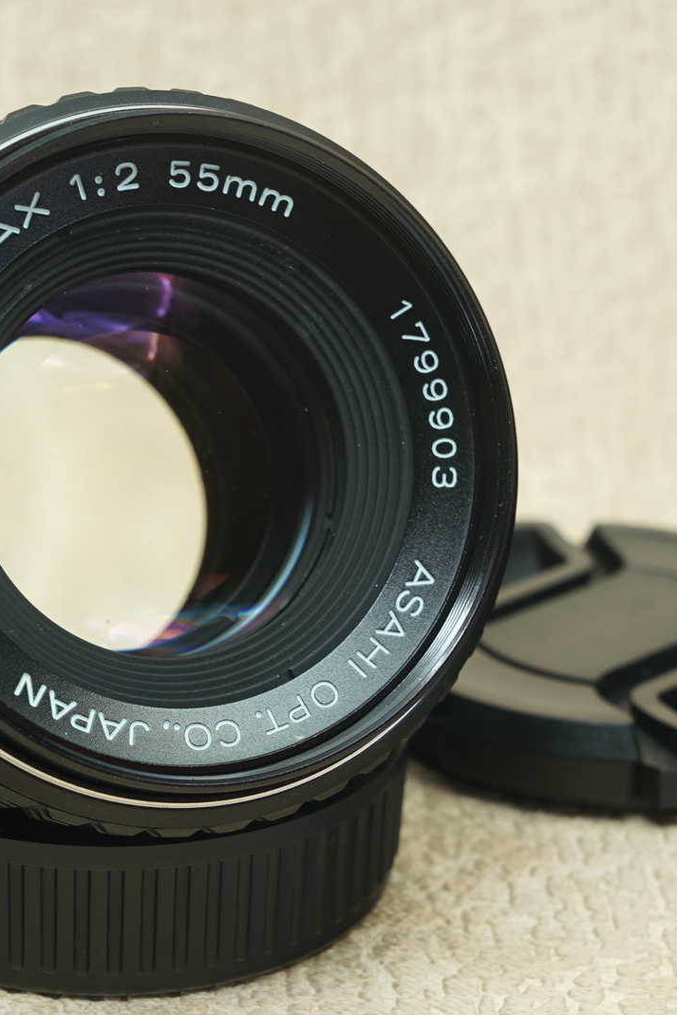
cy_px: 511
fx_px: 3243
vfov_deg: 17.8
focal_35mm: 115
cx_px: 255
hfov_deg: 11.9
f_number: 9
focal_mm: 51
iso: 100
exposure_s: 2
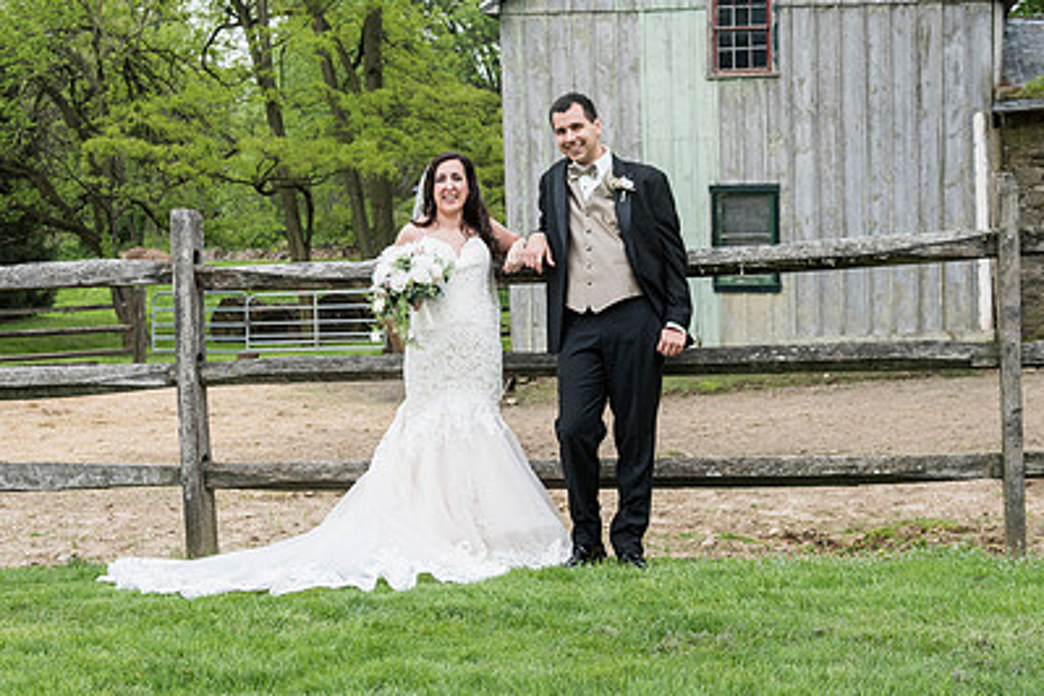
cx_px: 539
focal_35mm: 64
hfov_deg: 31.4
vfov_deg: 21.1
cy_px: 208
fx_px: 1856
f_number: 4
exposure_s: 1/1250
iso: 640
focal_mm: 44
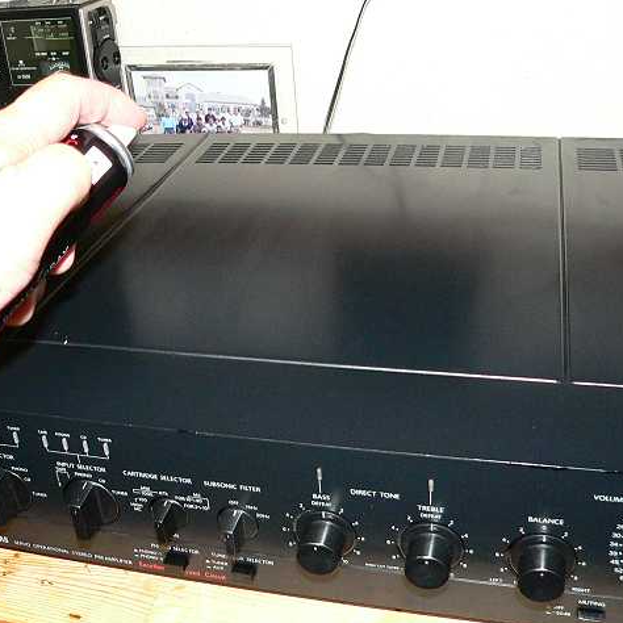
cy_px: 313
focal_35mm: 43
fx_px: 876
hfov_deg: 38.9
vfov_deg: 39.2
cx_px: 238
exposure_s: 1/60
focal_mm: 6
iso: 400
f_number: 2.8
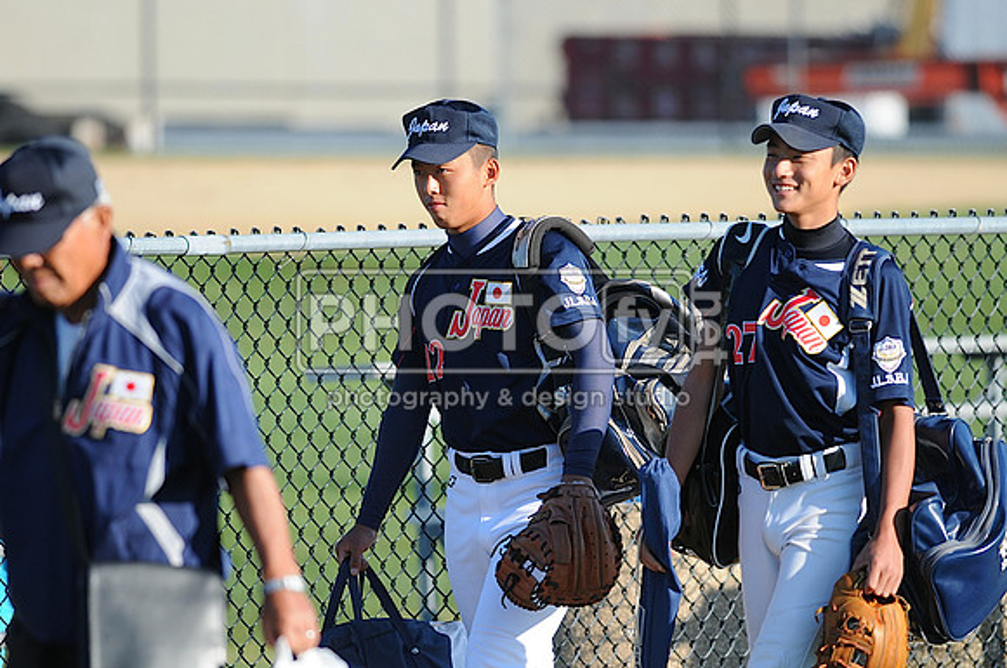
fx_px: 12570
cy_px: 334
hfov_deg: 4.6
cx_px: 504
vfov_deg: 3.0
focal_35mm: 450
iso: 200
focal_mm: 300
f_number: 4
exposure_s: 1/800
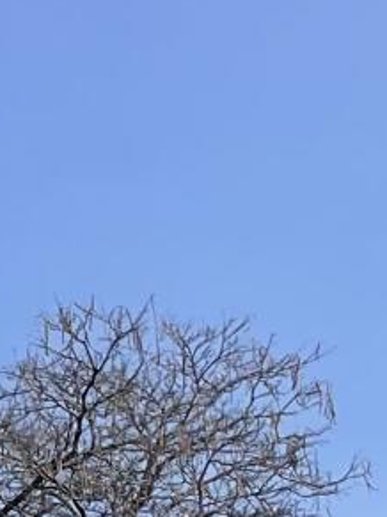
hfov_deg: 7.5
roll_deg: -0.1
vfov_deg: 9.4
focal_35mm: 179
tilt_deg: +8.5
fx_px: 2670
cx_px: -703
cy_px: 1372
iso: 32
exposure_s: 1/3040
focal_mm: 4.2
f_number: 1.6
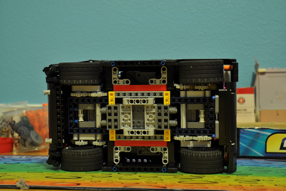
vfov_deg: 18.7
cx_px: 143
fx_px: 580
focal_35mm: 73
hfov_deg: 27.7
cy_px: 95
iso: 200
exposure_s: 1
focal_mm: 48
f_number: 6.3
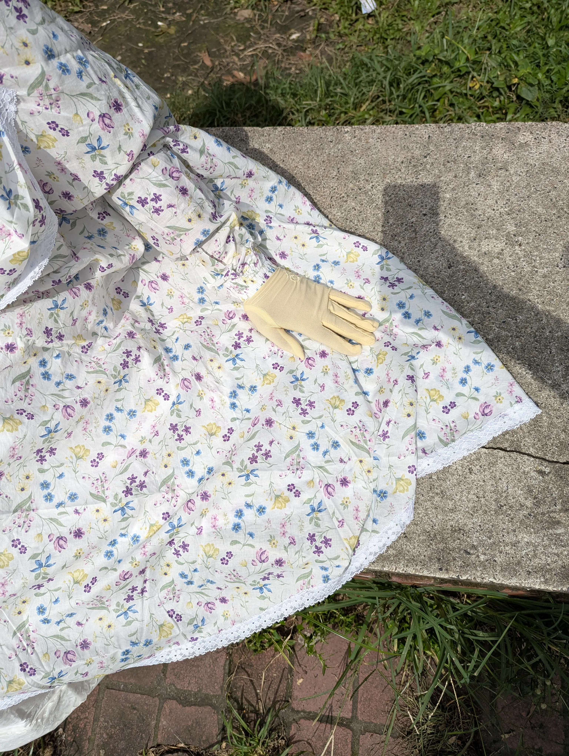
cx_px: 284
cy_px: 378
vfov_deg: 71.5
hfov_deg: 56.9
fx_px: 525
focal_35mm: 24
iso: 74
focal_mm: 6.81
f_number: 1.85
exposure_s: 1/5650
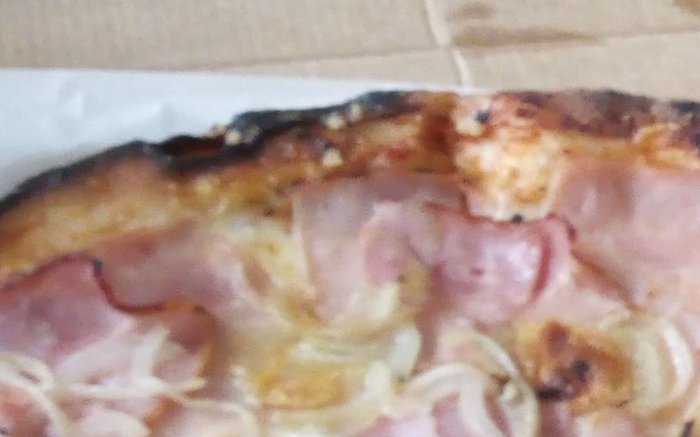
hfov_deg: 16.4
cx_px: 1254
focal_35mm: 107
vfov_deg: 12.0
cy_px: 514
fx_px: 2041
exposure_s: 1/25
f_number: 2
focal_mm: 3.52
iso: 462
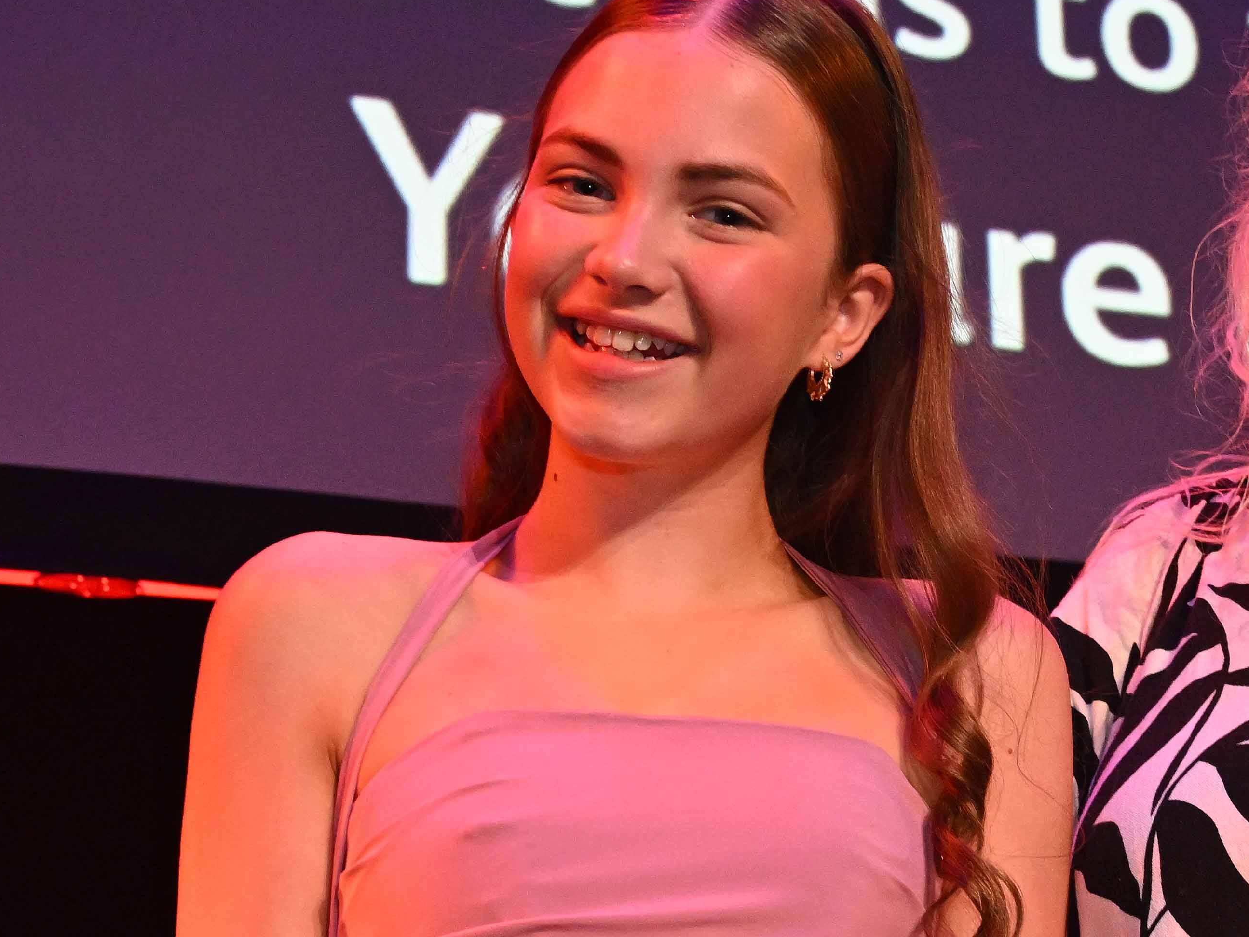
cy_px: 798
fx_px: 3428
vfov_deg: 15.4
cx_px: 1075
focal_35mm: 95
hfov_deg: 20.3
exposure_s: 1/160
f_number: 6.3
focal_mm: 31
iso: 3200
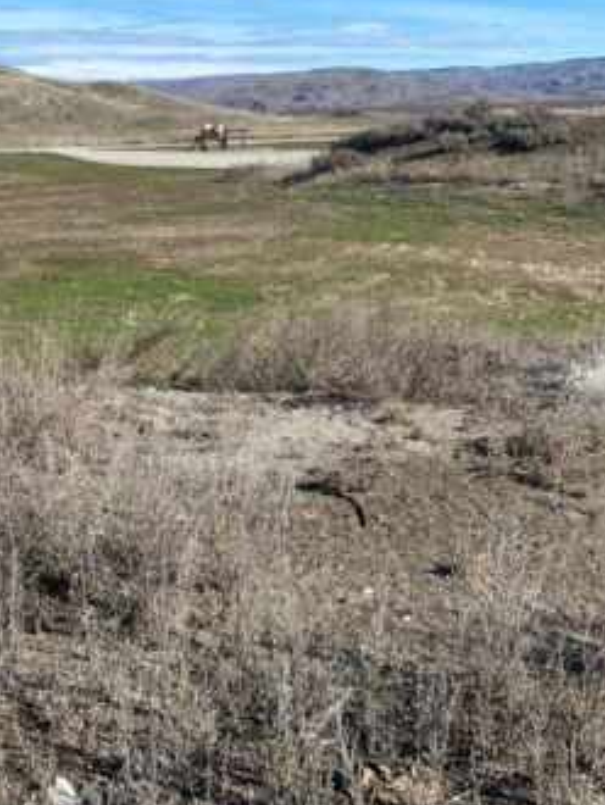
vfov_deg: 44.1
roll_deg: +0.9
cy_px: 267
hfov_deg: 34.2
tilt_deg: -8.7
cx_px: 234
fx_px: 977
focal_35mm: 42
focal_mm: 4.25
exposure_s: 1/2817
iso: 32
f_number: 1.8
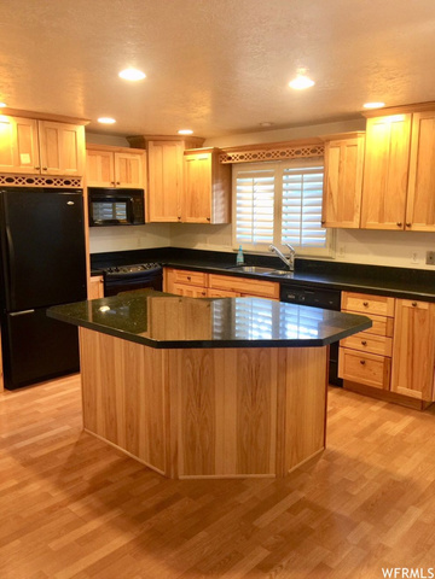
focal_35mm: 29
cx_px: 218
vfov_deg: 61.7
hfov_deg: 48.2
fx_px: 486
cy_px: 290
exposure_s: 1/15
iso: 50
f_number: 2.2
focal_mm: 4.15
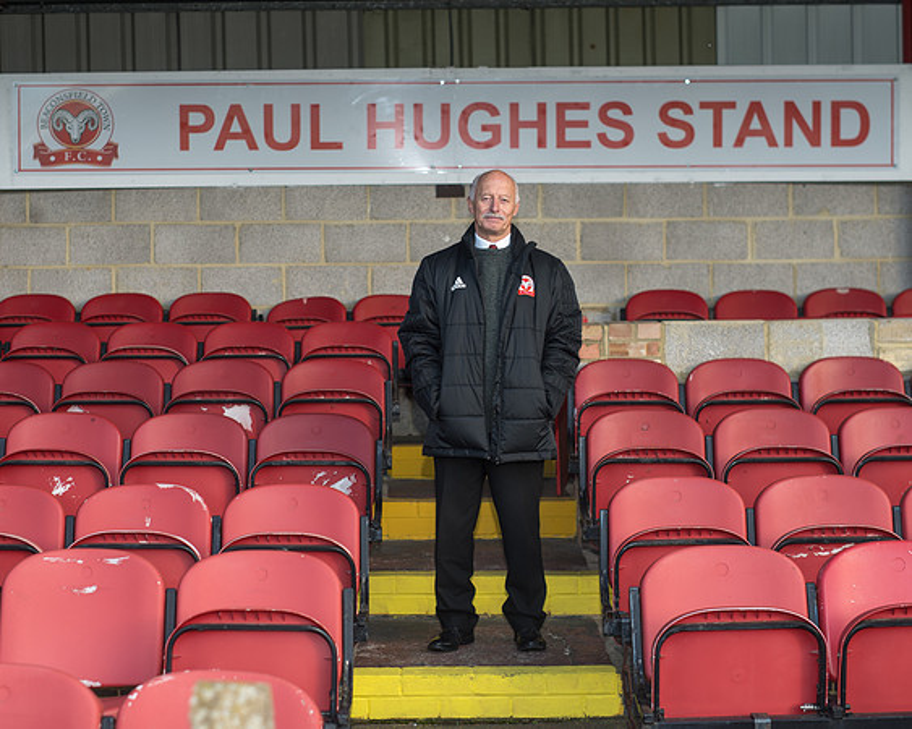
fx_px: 1806
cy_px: 319
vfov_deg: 22.8
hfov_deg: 28.3
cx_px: 416
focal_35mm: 67
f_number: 2.8
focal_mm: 50
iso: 31
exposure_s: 1/200
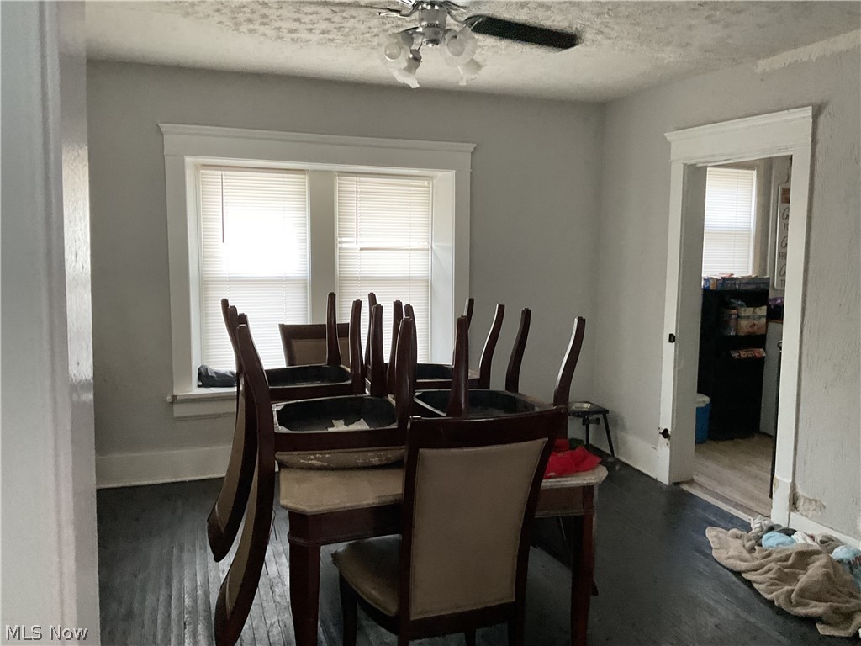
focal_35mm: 29
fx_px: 721
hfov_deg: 61.7
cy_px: 323
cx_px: 430
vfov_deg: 48.2
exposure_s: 1/60
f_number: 1.8
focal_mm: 3
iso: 200
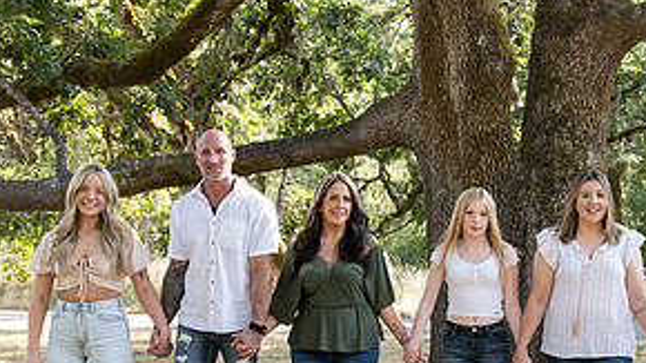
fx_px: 1267
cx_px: 503
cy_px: 272
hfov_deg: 28.1
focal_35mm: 74
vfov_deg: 16.2
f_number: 4.5
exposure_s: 1/500
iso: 2500
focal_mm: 31
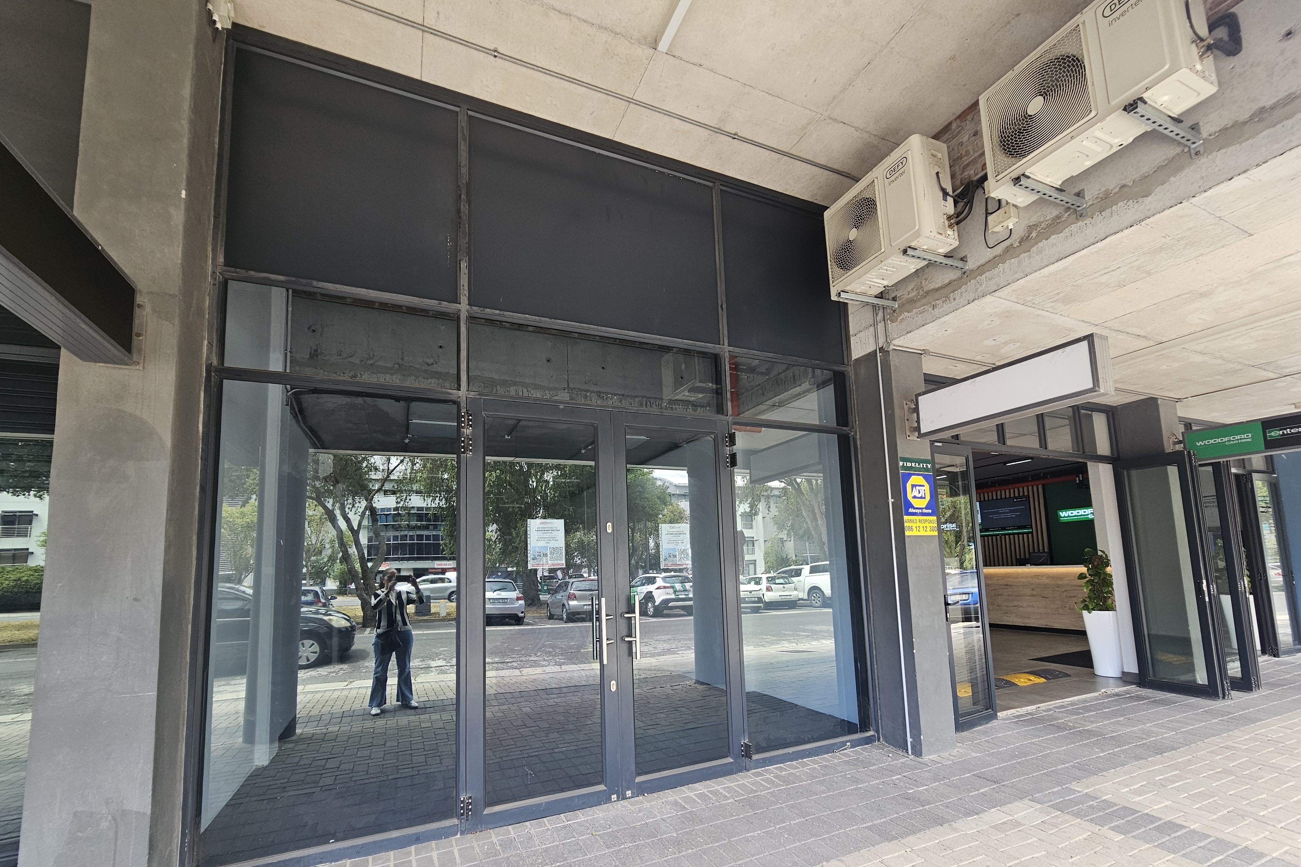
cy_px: 503
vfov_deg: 80.6
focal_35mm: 14
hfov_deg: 104.3
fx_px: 506
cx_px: 655
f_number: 2.2
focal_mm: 2.2
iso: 100
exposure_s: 1/190
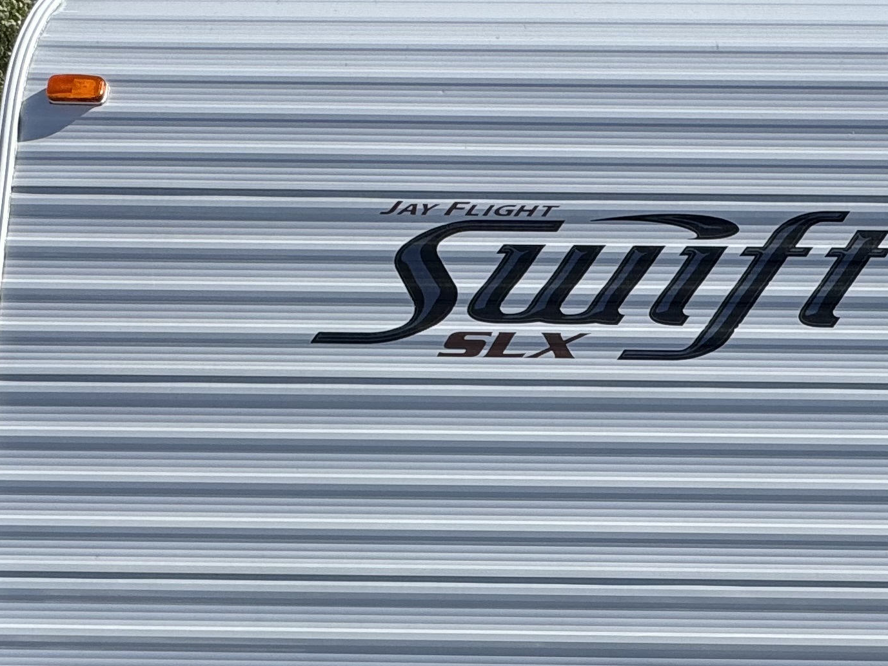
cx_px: 597
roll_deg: -0.6
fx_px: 1052
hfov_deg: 45.0
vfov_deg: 33.5
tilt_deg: -8.8
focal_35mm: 41
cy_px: 583
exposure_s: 1/2028
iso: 40
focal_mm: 2.22
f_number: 2.2
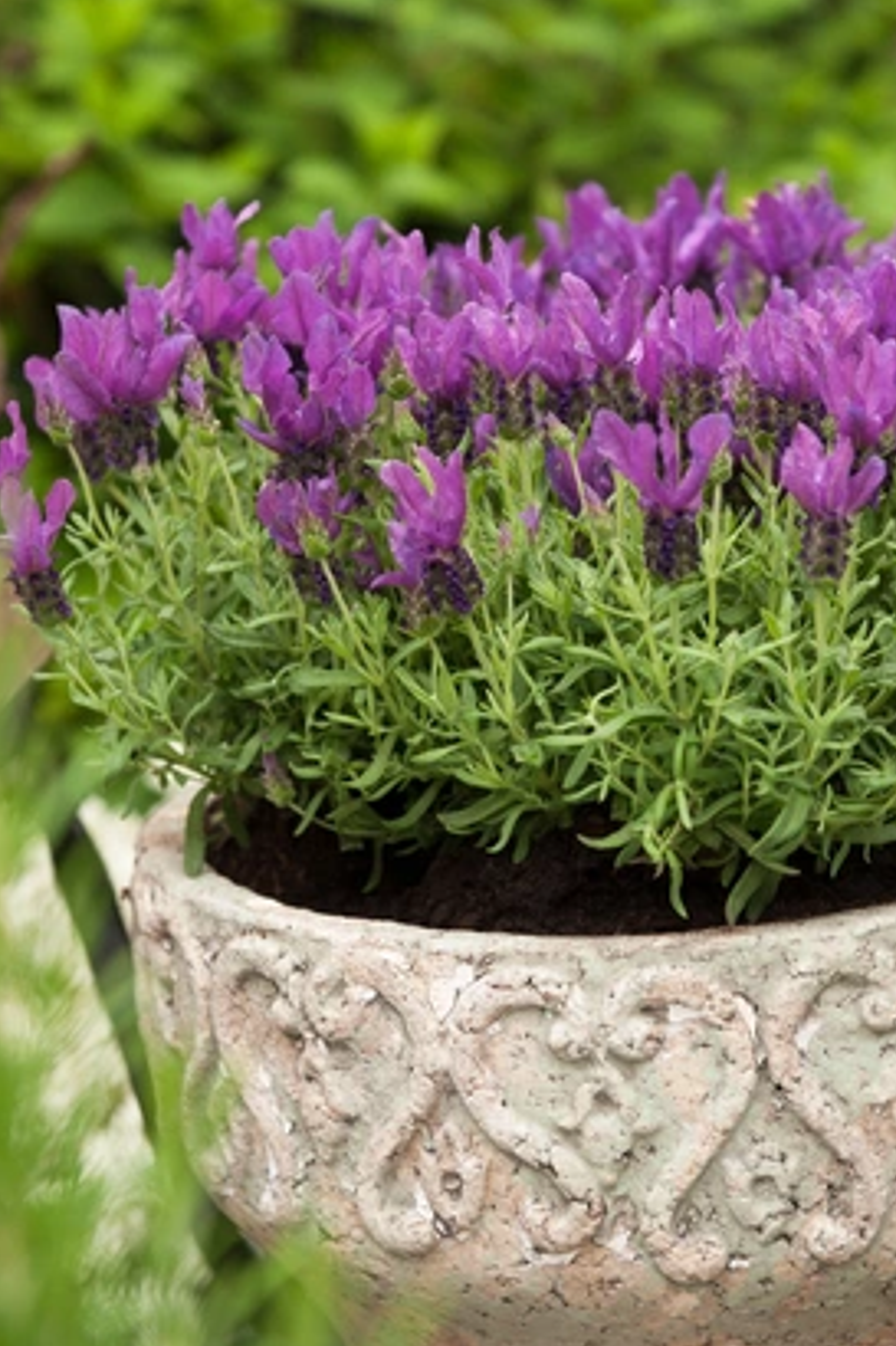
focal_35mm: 91
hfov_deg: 15.0
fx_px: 3400
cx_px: 459
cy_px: 561
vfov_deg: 22.4
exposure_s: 1/60
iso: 250
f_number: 4.5
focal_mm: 62
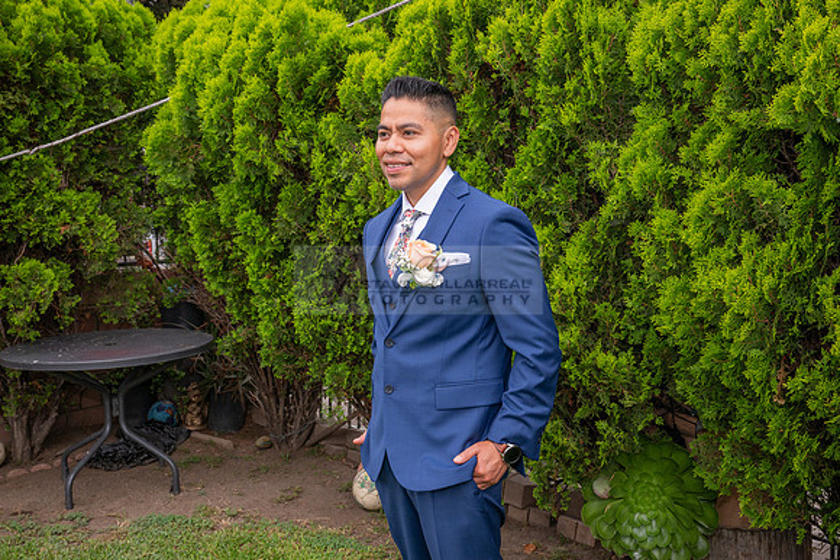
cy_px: 280
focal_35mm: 35
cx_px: 420
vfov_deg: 37.9
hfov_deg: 54.4
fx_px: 817
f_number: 8
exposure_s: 1/160
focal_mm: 35
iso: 250
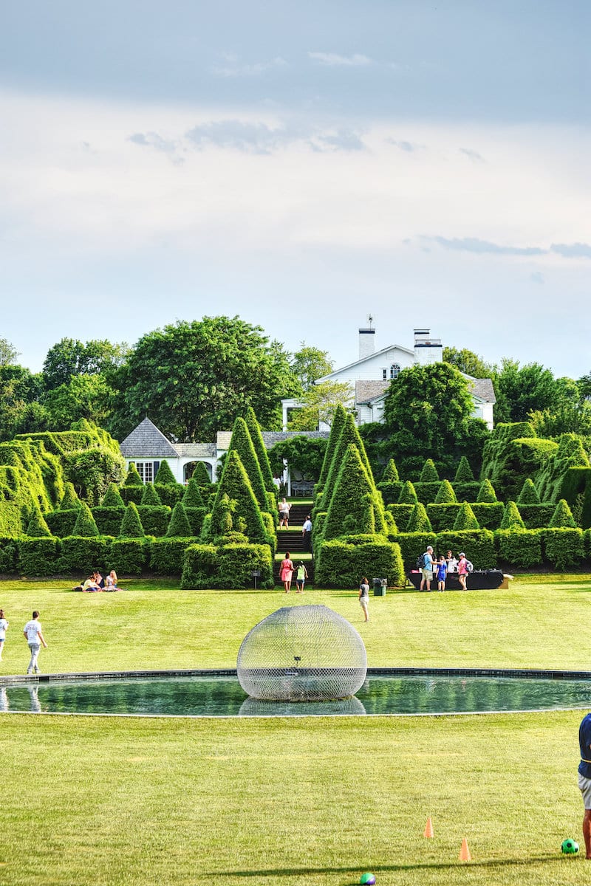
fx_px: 2031
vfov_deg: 24.6
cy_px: 443
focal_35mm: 82
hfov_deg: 16.6
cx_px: 296
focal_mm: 55
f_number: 5.6
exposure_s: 1/320
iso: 250
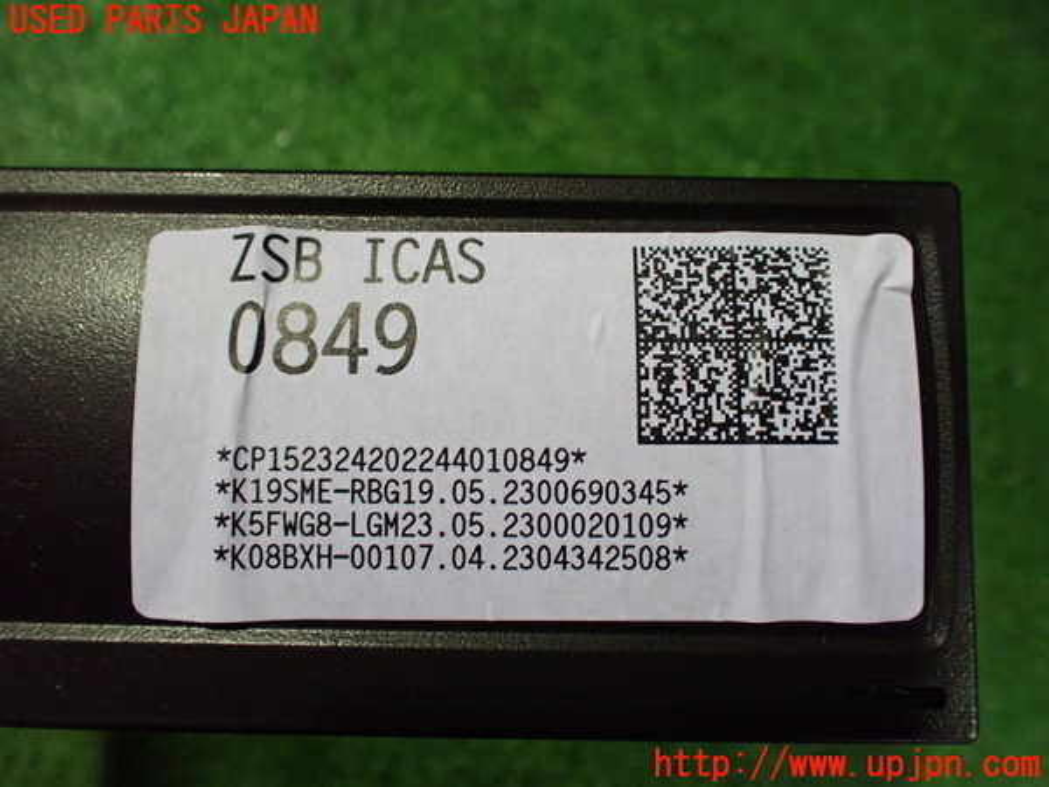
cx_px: 524
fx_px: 909
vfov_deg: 46.8
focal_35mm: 30
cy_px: 394
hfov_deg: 60.0
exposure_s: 1/50
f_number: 2.3
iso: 800
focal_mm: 5.4
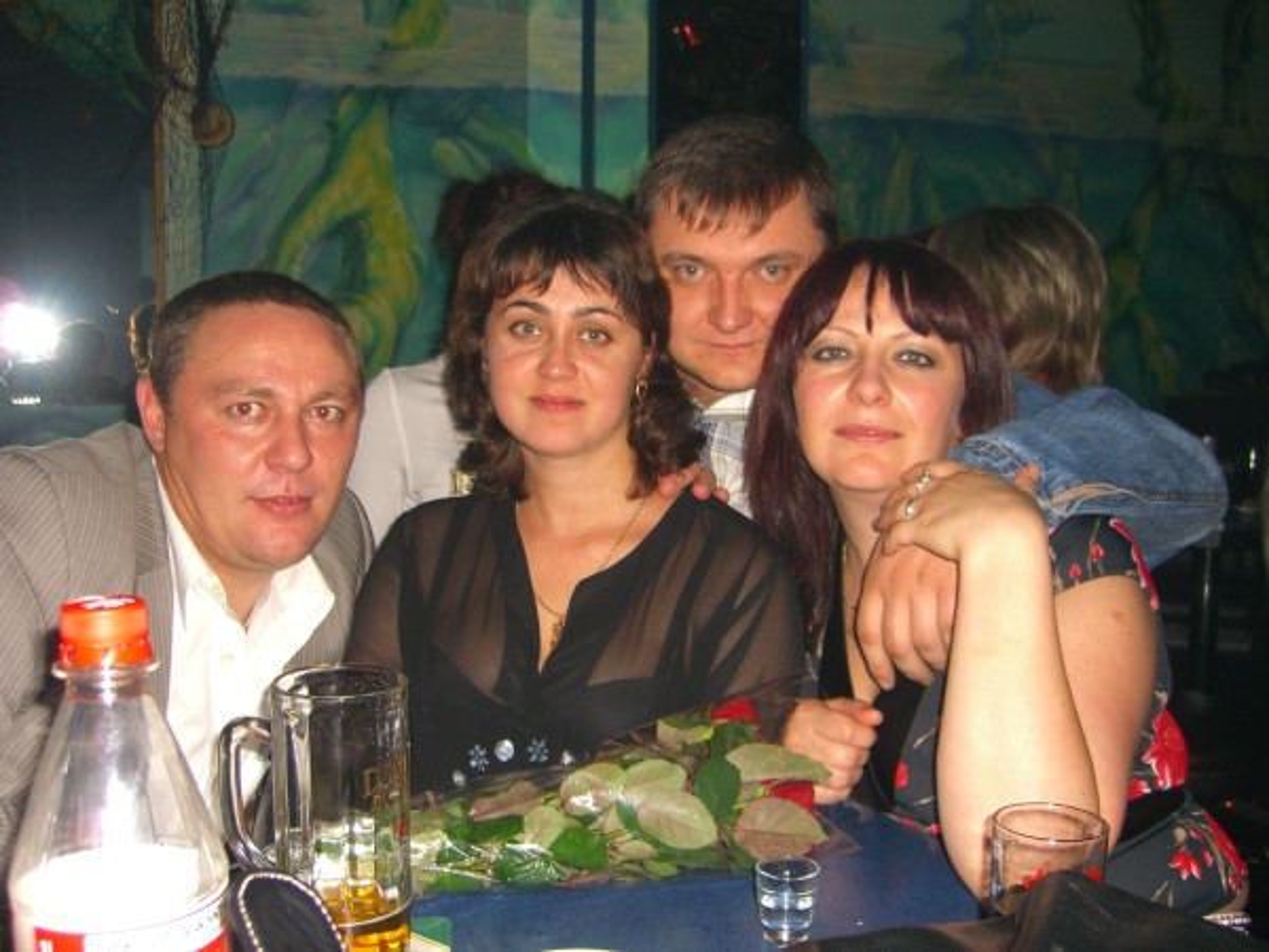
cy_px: 476
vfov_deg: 37.7
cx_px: 634
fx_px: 1393
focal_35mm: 38
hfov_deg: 49.0
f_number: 2.8
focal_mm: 7.9
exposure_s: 1/60
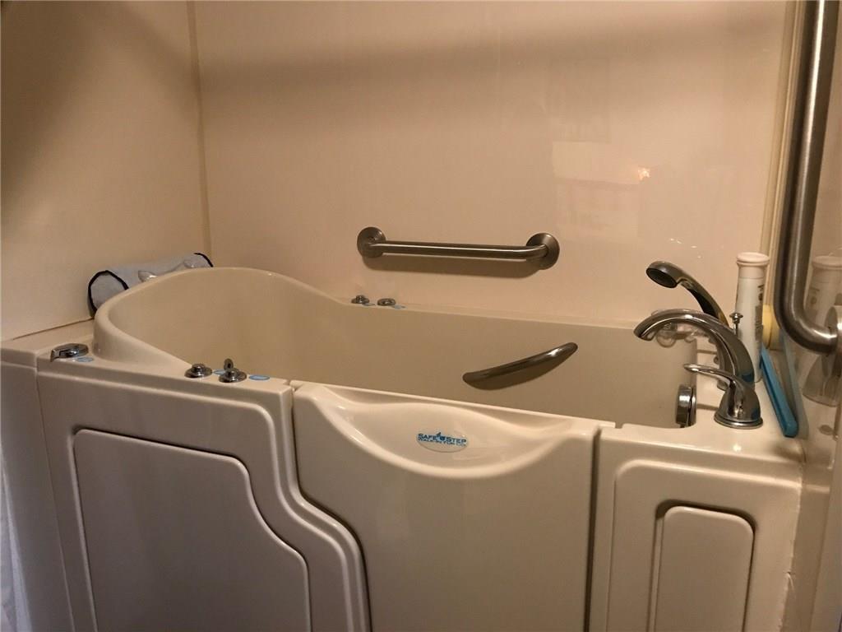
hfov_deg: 63.4
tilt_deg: -13.4
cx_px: 421
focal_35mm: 28
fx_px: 681
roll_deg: +0.1
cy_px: 316
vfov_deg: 49.7
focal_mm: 3.99
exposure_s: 1/5
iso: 80
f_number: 1.8
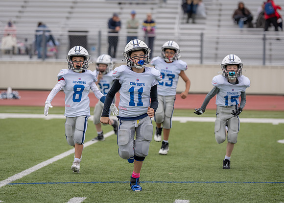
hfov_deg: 10.8
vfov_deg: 7.7
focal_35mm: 186
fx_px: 1497
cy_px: 95
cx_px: 126
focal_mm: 130
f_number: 2.8
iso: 200
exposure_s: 1/1250
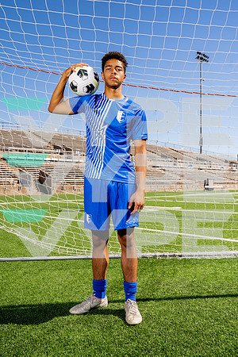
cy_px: 178
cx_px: 119
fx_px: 327
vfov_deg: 57.2
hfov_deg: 40.0
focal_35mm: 33
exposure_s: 1/250
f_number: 8
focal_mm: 33
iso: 100
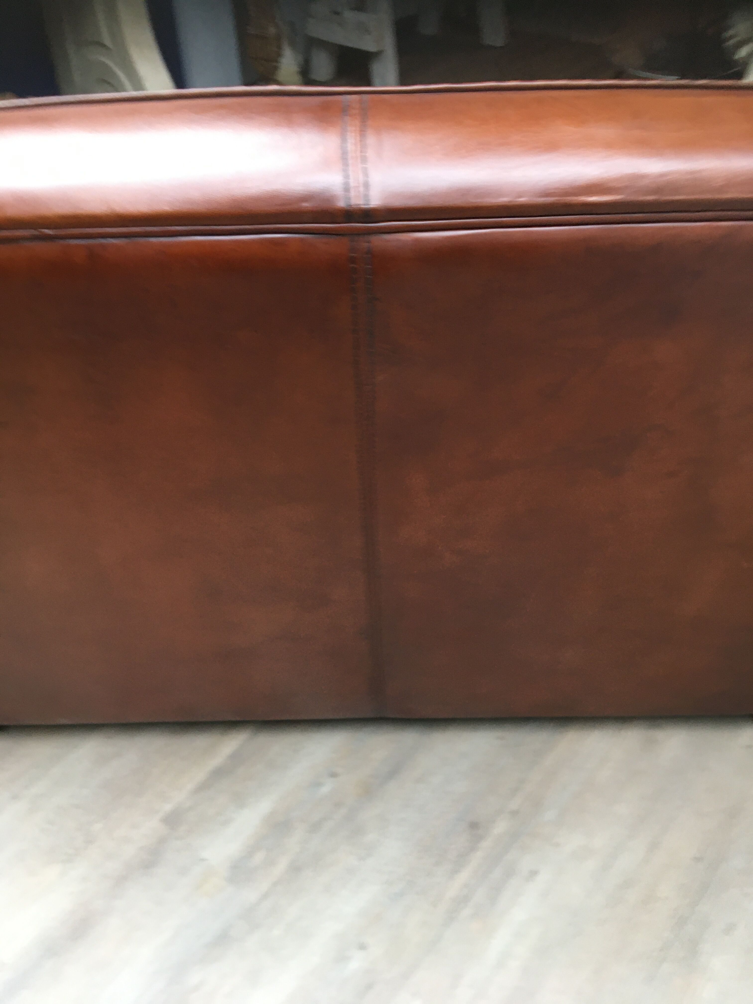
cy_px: 502
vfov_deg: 61.7
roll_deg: -0.2
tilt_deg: -42.4
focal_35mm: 29
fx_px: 841
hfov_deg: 48.2
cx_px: 376
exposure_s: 1/33
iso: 125
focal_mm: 4.15
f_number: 2.2
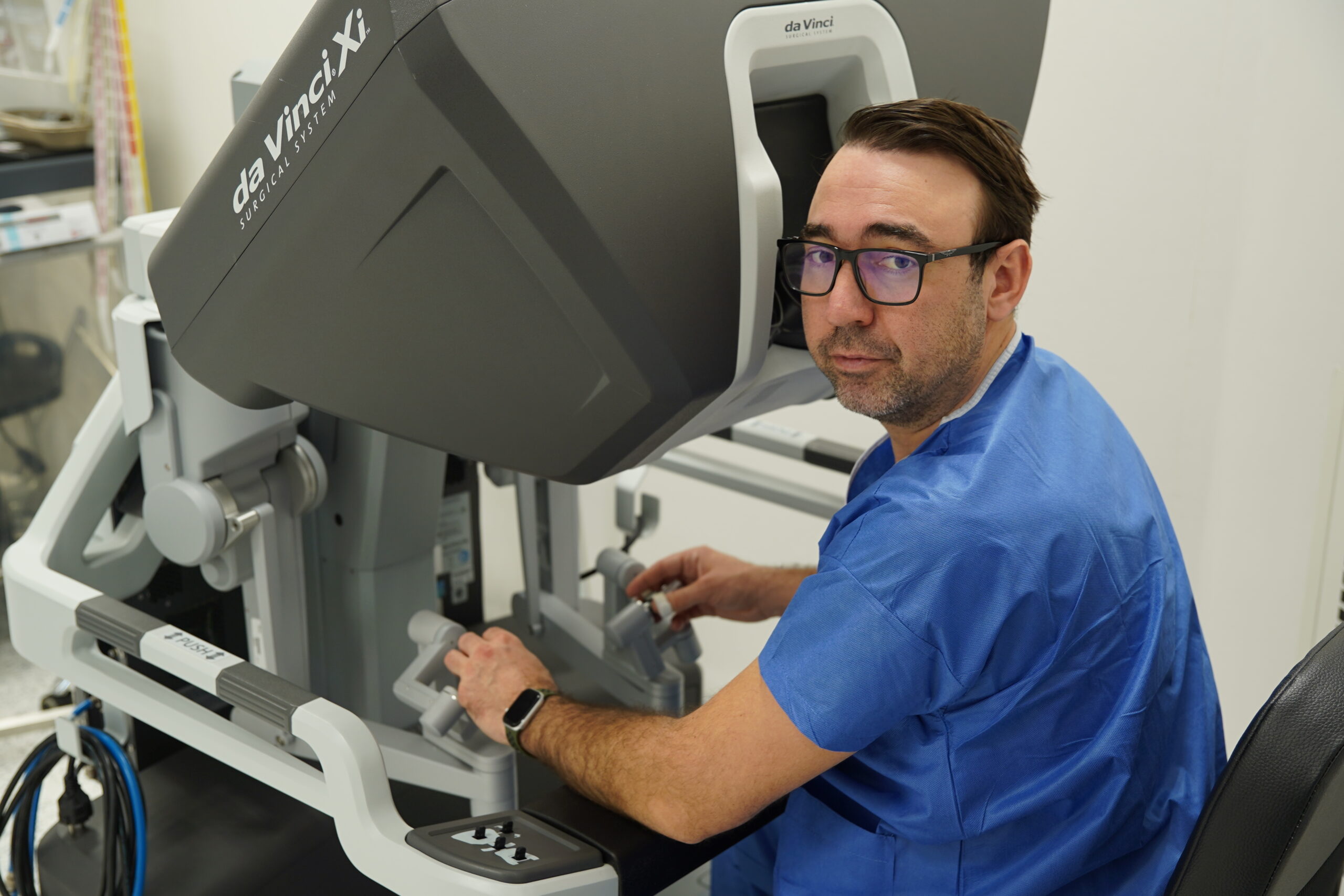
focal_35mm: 45
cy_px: 448
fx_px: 1680
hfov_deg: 43.6
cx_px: 672
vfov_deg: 29.9
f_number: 2.8
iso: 125
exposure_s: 1/50
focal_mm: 30
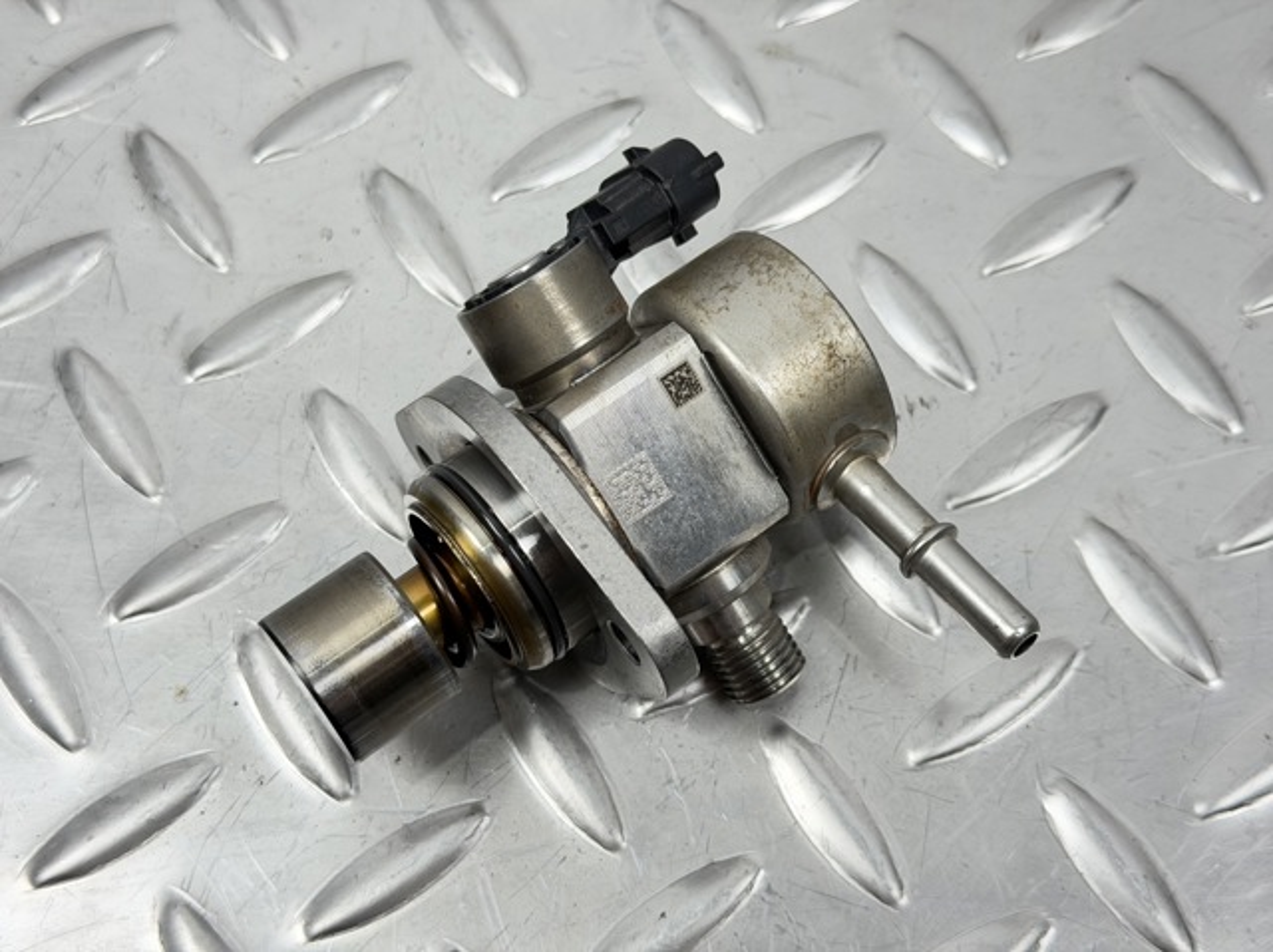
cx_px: 636
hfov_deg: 39.7
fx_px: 1764
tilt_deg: -67.7
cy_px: 476
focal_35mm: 48
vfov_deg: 30.2
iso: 50
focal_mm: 6.76
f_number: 1.78
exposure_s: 1/50
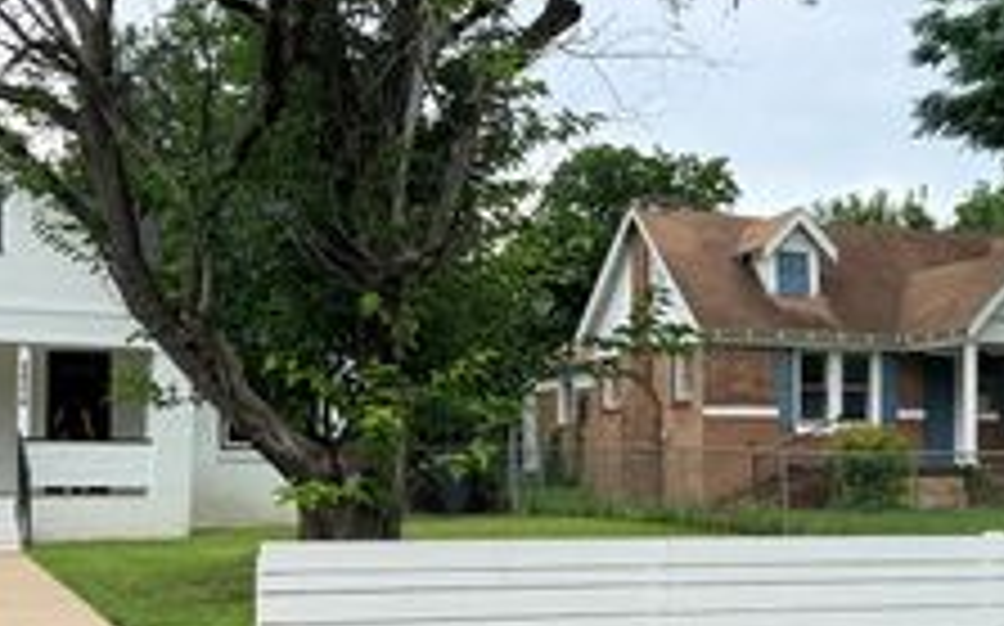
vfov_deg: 22.6
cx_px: 495
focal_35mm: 57
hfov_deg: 35.7
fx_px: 1558
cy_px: 417
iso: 80
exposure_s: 1/1250
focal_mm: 6.76
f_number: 1.78
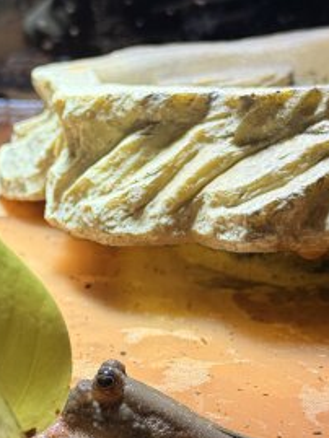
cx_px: 96
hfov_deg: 13.8
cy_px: 223
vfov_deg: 18.4
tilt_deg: -16.2
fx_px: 1355
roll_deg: +0.0
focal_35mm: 107
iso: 50
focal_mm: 6.76
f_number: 1.78
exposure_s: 1/184
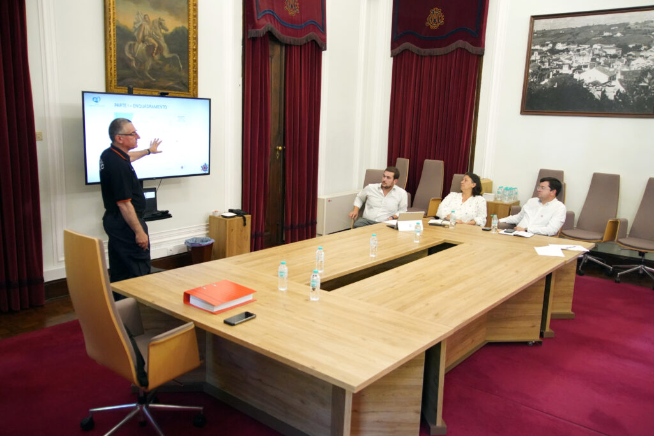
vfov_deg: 46.4
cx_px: 327
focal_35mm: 28
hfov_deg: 65.5
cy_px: 218
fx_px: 509
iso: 8000
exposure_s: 1/200
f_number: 4
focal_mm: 28
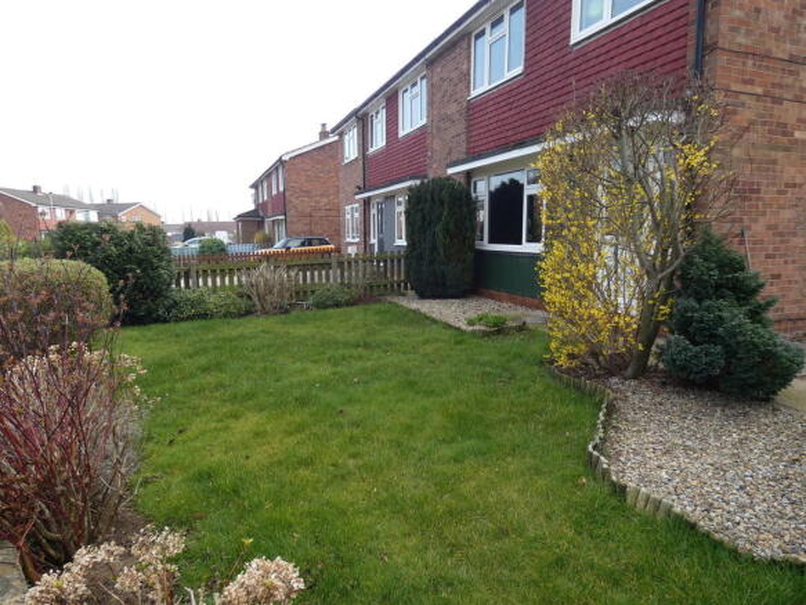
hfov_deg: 81.8
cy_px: 302
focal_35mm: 20
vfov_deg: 66.0
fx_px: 466
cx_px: 403
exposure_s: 1/400
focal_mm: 3.6
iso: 80
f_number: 2.8
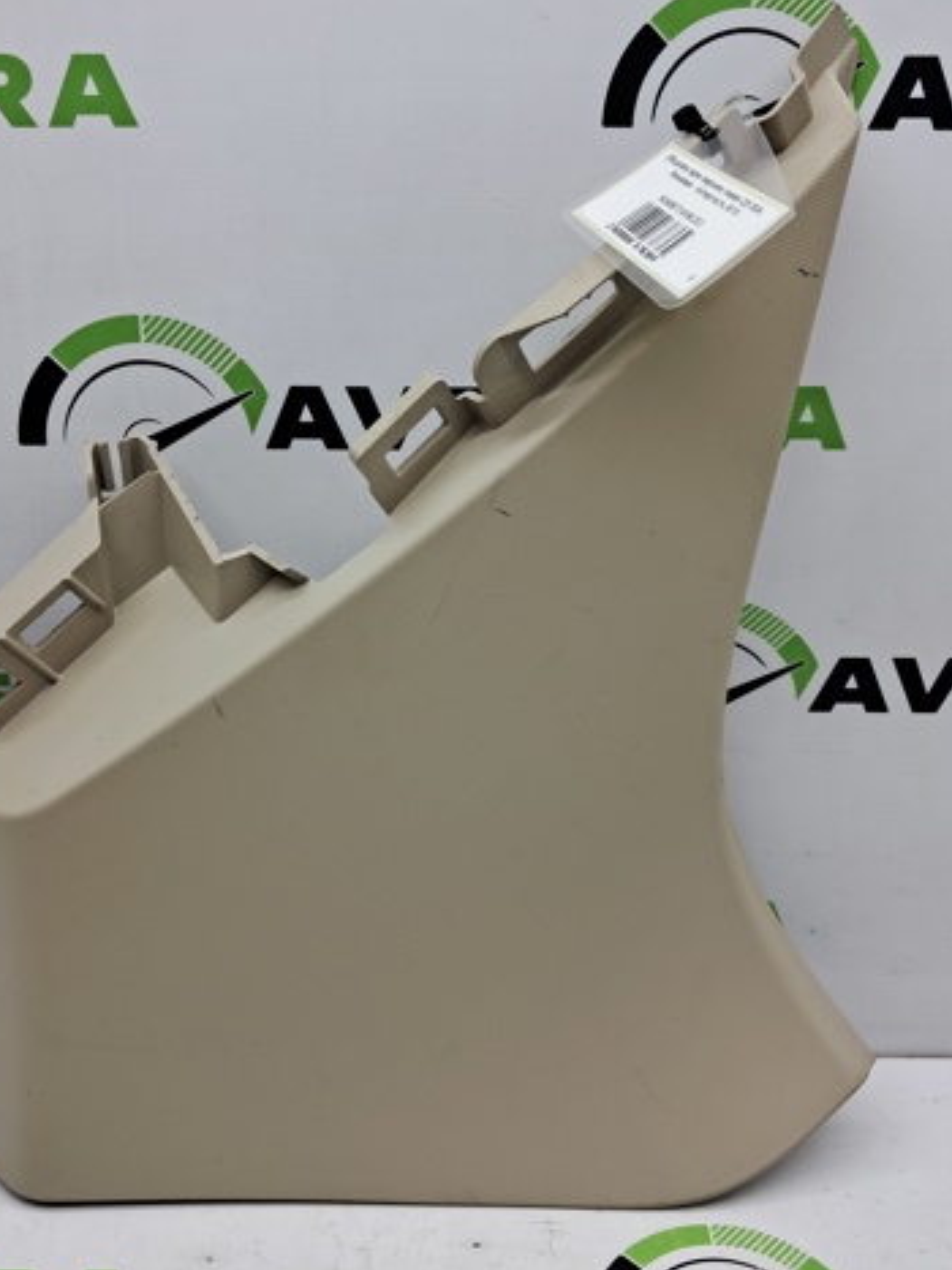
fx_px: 1357
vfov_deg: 50.1
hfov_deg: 38.6
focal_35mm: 37
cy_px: 624
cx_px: 441
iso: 50
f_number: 1.8
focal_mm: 4
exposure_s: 1/100
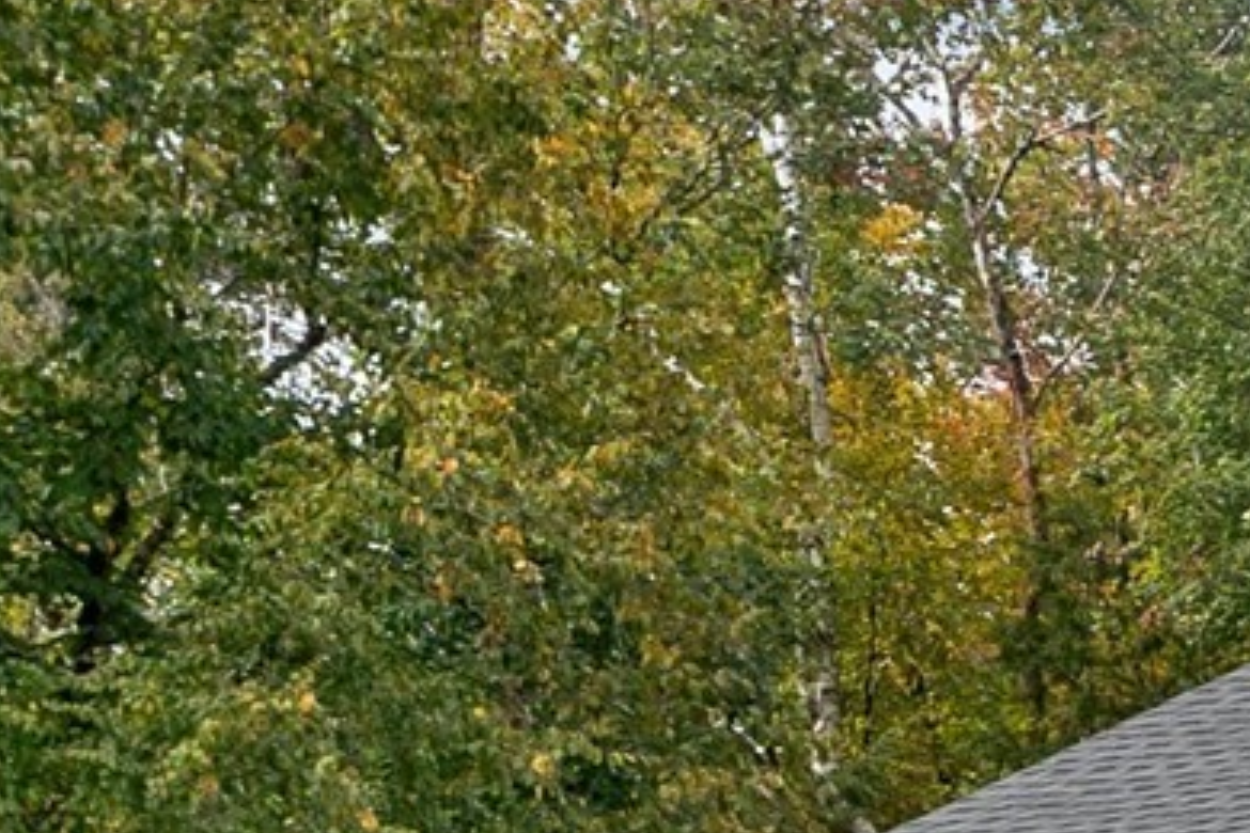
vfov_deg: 9.3
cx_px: 2833
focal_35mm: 147
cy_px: 883
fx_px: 5104
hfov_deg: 11.8
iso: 100
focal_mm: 19
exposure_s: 1/320
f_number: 8
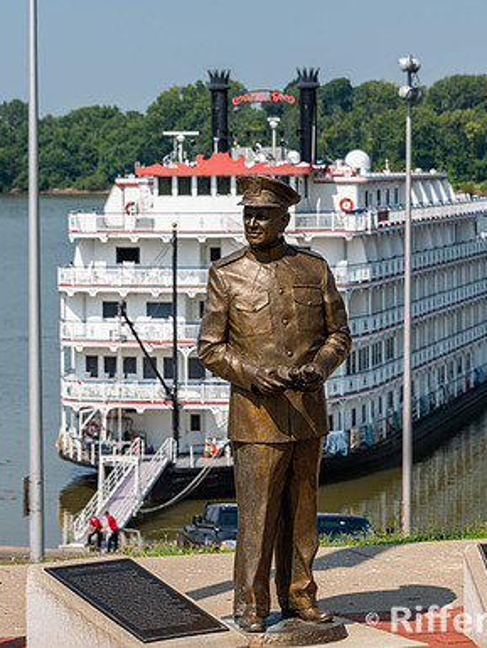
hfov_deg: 10.0
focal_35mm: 148
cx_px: 253
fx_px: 2775
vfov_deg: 13.3
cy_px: 324
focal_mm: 98
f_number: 8
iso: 64
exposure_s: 1/160
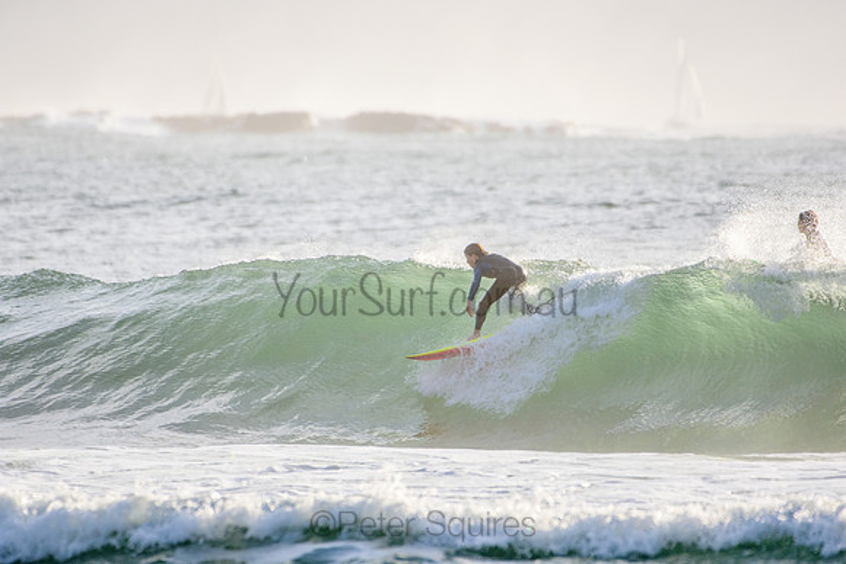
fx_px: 17628
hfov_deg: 2.7
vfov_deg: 1.8
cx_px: 423
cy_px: 282
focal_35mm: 750
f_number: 5.6
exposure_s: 1/2000
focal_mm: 500
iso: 400
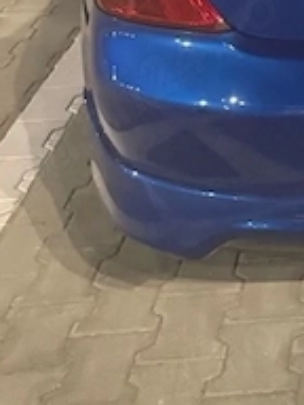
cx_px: 553
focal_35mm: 100
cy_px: -186
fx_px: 1171
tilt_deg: -10.6
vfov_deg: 17.8
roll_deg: +0.9
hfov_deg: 13.3
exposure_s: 1/37
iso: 1000
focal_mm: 6.76
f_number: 1.78
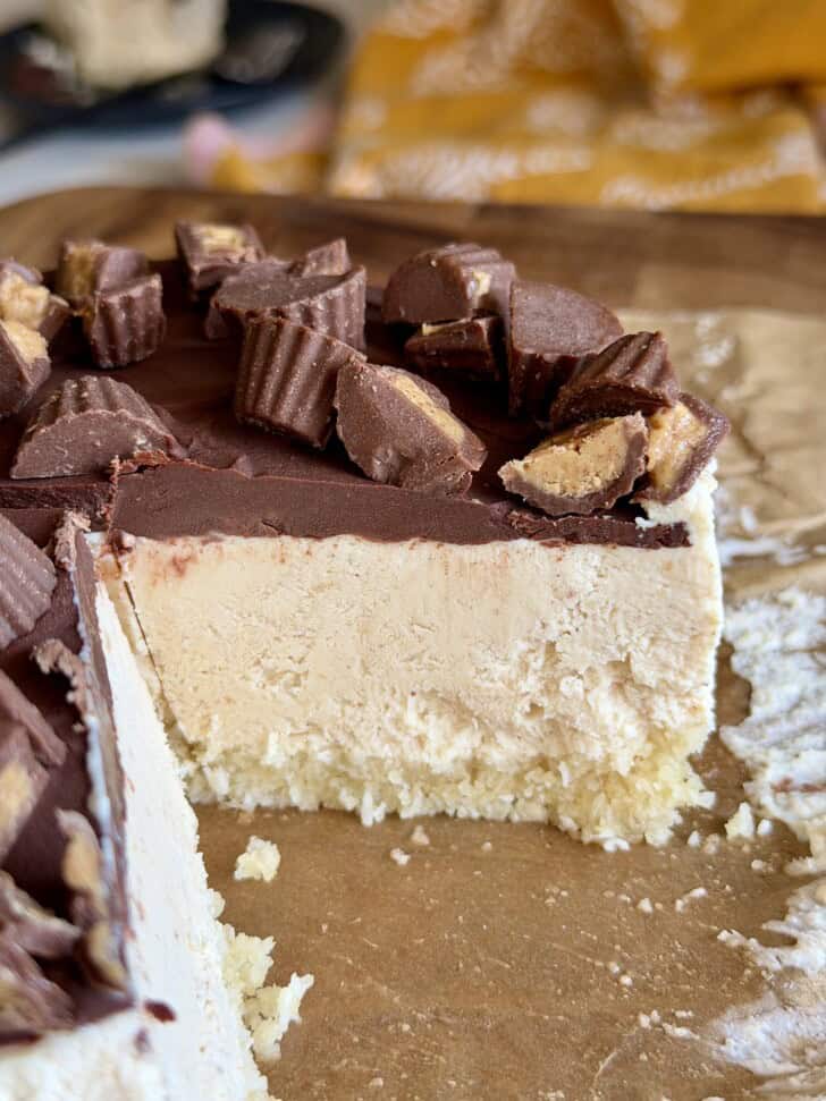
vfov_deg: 39.7
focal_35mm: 48
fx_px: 1527
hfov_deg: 30.3
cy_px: 550
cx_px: 413
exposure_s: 1/103
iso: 100
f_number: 1.8
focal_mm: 6.8
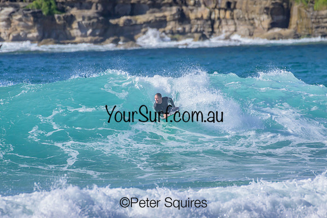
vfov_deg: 1.4
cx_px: 164
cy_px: 109
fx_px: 9085
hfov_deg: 2.1
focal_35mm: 1000
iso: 1100
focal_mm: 1000
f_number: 11
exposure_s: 1/2000
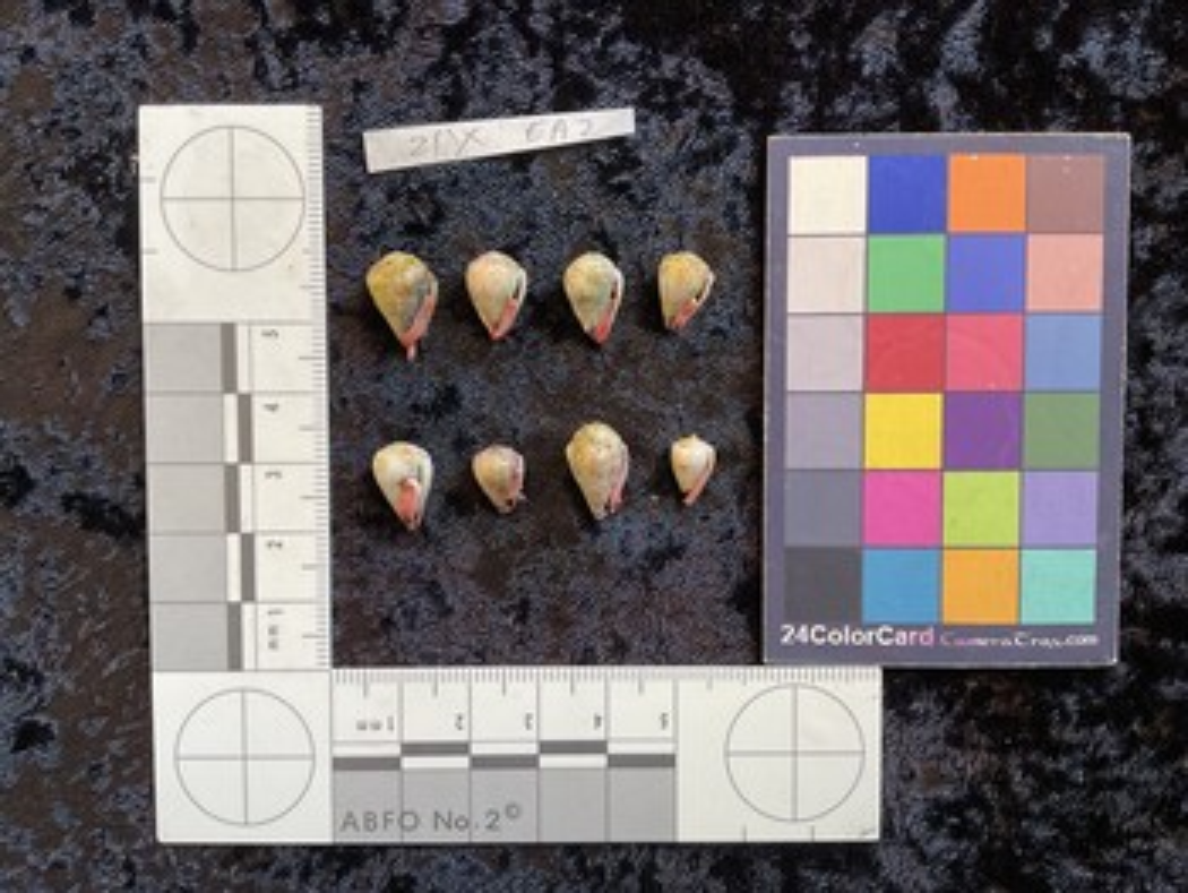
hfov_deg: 61.6
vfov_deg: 48.3
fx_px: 996
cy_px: 446
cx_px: 594
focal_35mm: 29
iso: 50
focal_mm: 3
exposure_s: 1/50
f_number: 1.8
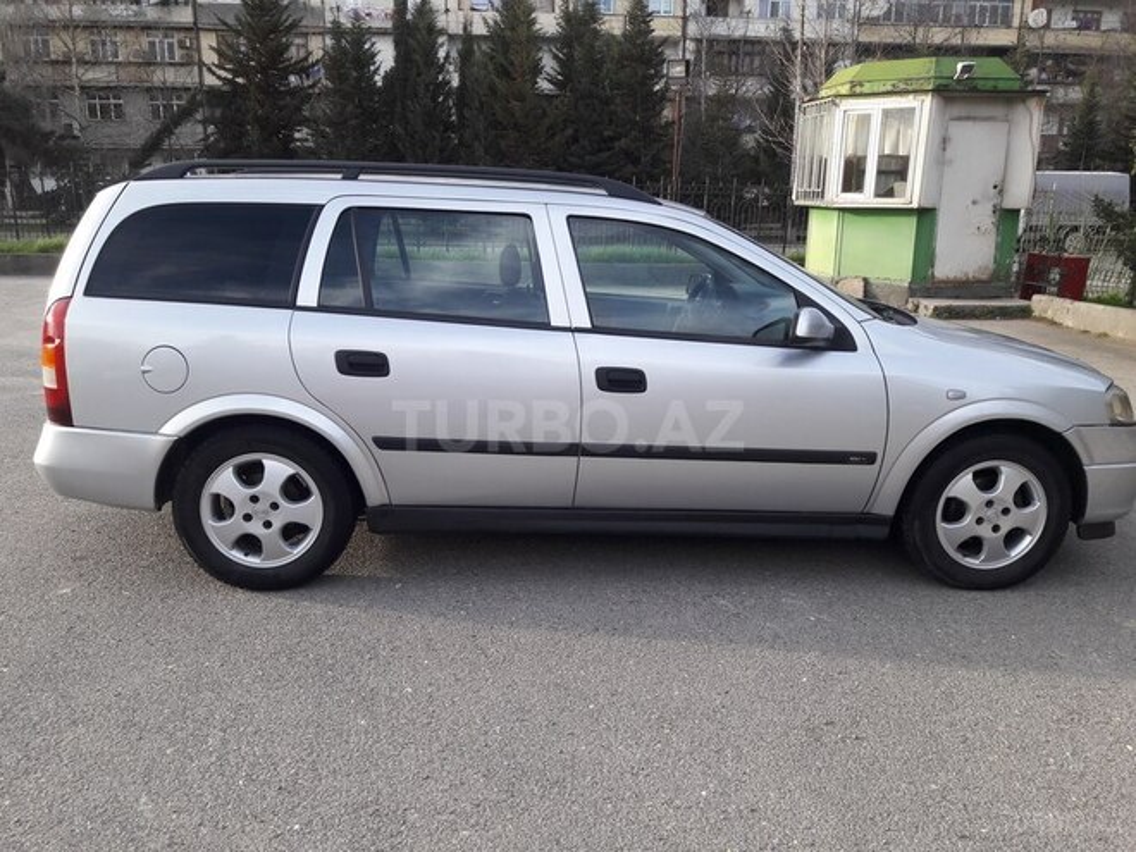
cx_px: 568
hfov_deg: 63.4
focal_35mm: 28
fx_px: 919
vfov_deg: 49.7
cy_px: 426
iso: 40
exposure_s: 1/242
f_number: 1.9
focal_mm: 3.7
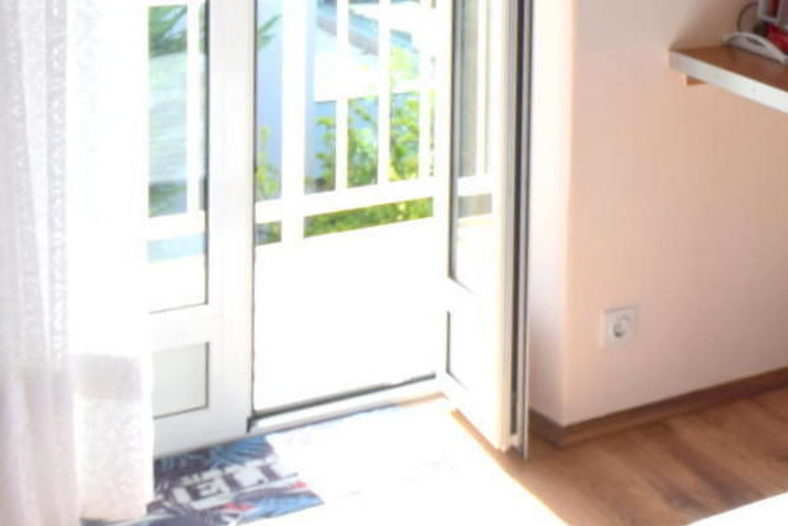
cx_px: 1009
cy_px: -176
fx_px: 1292
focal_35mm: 59
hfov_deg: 28.3
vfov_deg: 20.8
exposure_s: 1/250
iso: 200
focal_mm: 10
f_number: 7.1
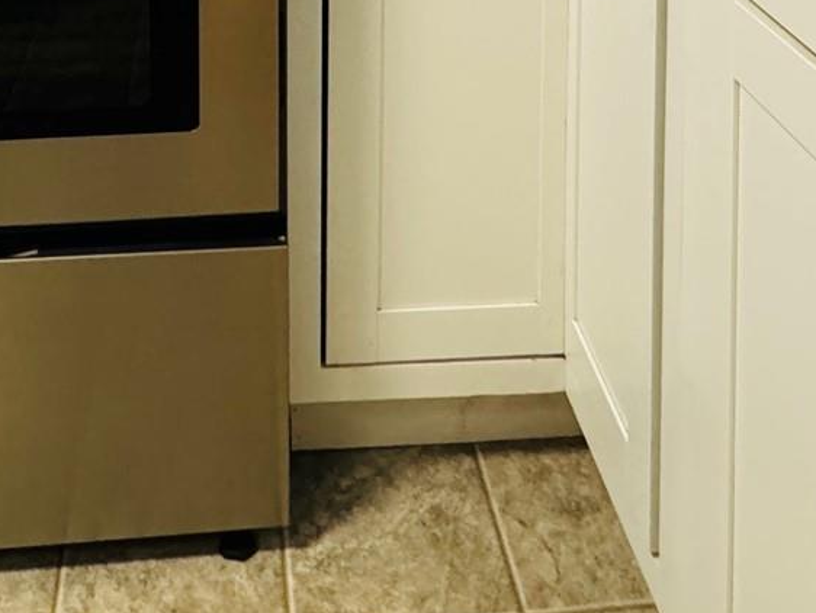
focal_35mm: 51
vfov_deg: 21.8
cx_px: 317
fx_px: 1203
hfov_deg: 37.3
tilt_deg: -2.7
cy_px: -395
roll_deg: -2.0
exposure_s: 1/60
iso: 320
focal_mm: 2.22
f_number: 2.2
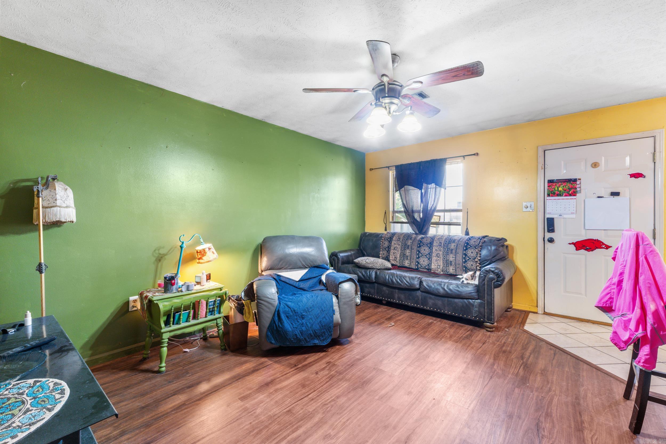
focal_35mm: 15
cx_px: 333
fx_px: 277
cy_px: 222
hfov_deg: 100.4
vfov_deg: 77.3
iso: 400
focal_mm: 10
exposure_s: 1/20
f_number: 6.3
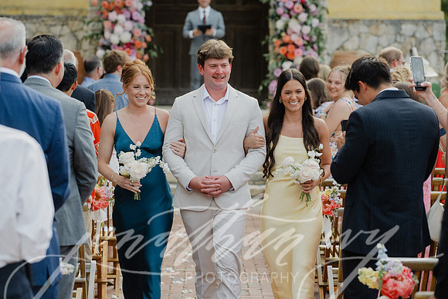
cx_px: 224
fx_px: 1519
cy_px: 150
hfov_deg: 16.8
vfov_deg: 11.2
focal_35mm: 122
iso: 400
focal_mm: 122
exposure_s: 1/1000
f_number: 4.5
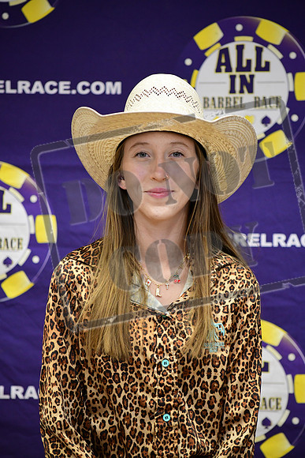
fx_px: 1587
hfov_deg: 11.0
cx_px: 152
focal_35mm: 125
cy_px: 229
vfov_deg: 16.4
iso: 3200
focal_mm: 125
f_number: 4.5
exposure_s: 1/250
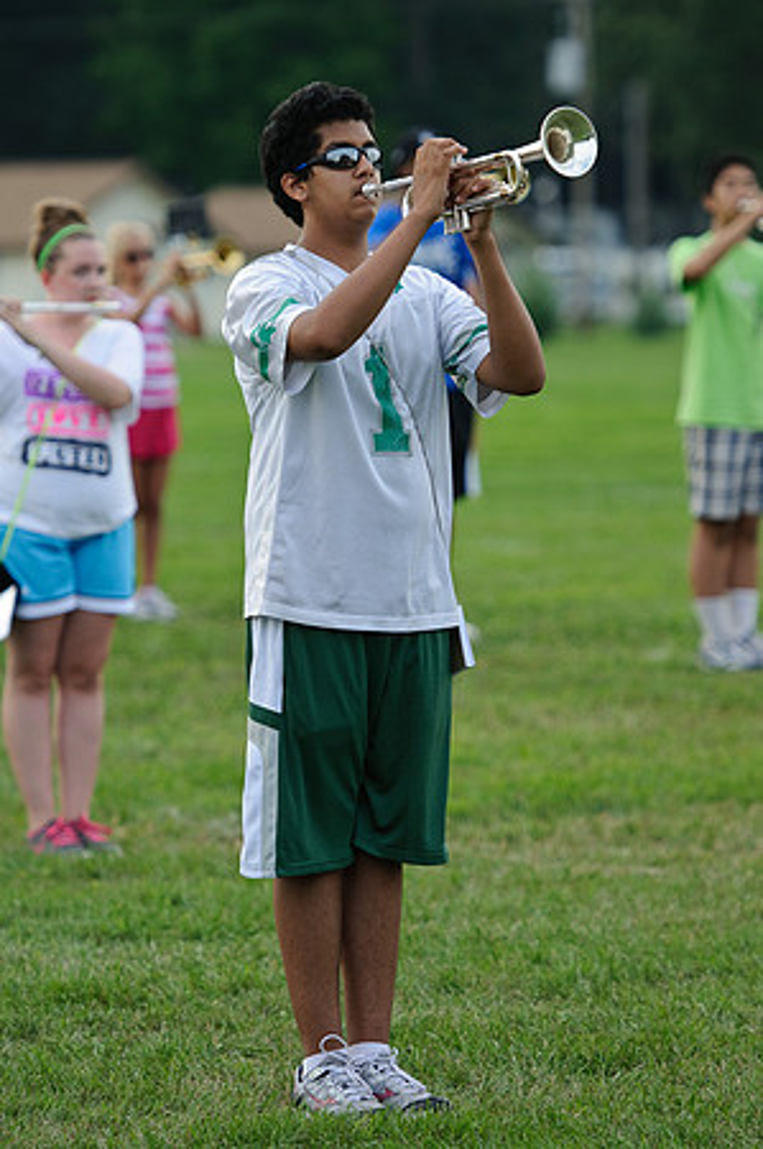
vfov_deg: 8.9
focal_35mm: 232
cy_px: 574
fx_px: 7408
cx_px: 382
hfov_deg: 5.9
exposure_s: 1/500
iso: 200
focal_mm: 155
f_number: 2.8
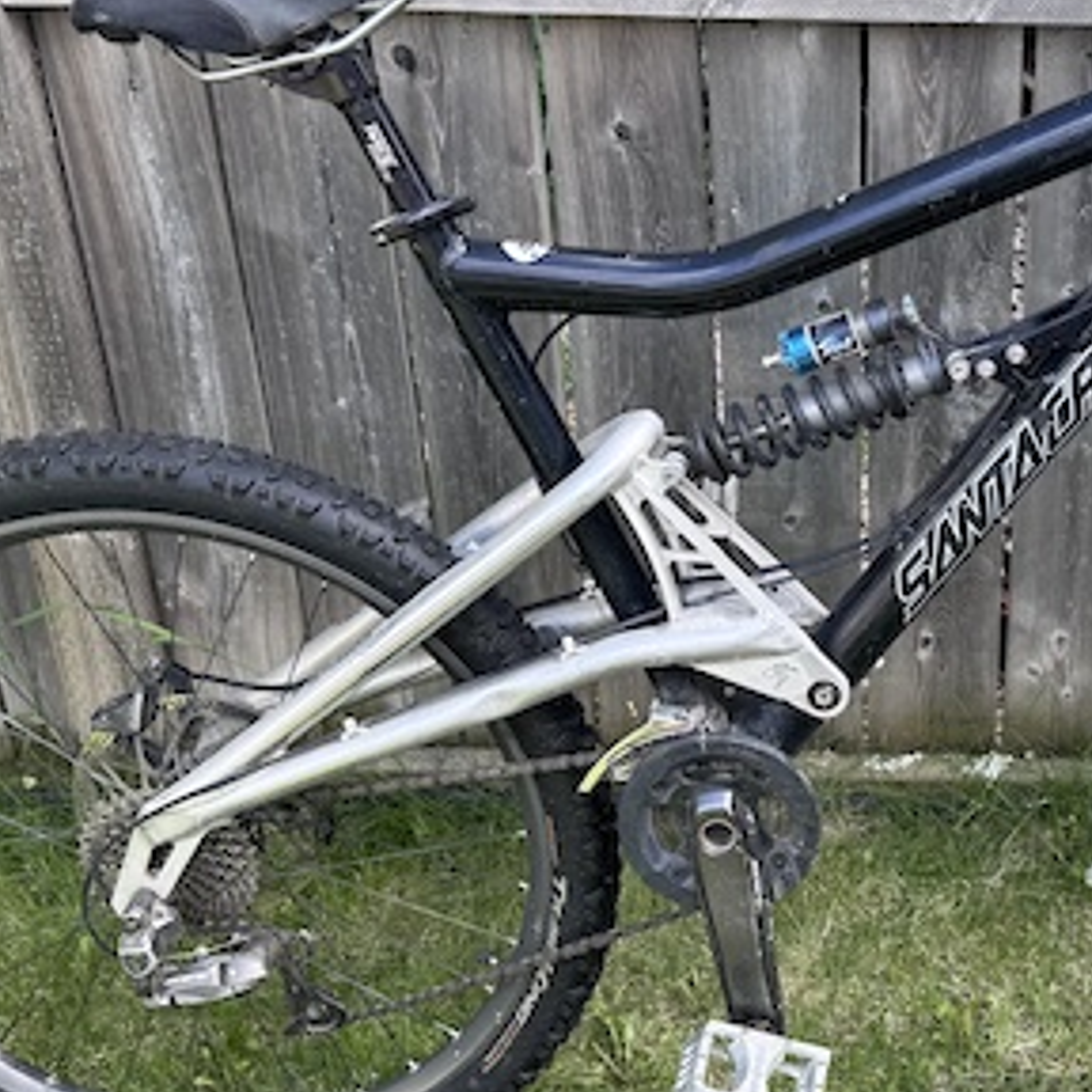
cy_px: 584
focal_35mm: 59
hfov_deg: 28.2
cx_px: 940
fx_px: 2106
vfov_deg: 29.1
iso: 80
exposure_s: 1/333
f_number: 1.78
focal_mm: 6.76
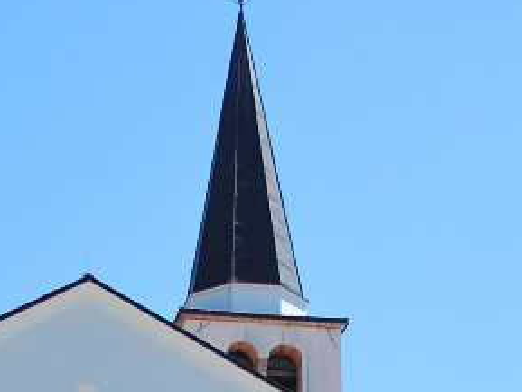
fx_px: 2534
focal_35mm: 168
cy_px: 714
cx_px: 219
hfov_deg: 11.8
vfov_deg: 8.5
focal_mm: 22
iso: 100
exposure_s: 1/500
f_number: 4
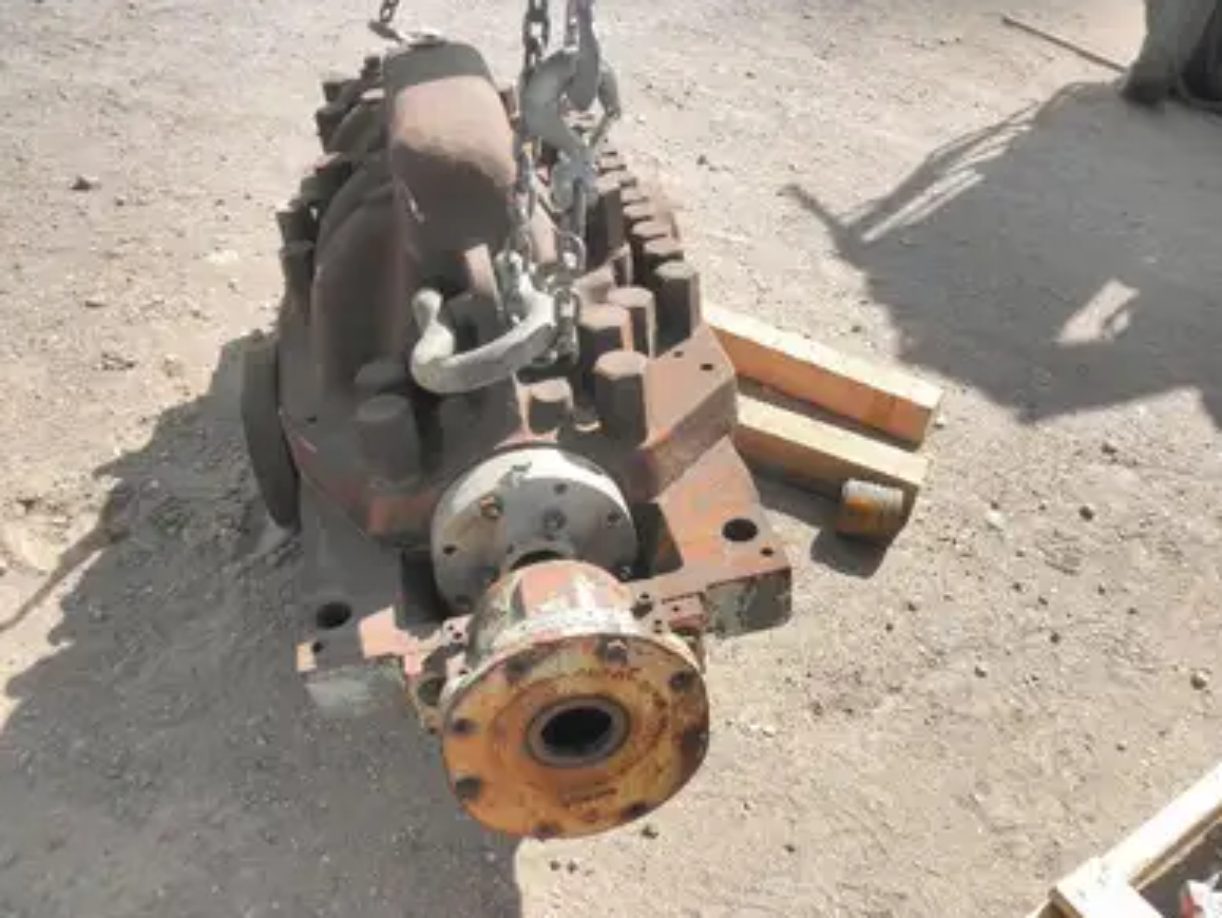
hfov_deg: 61.6
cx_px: 608
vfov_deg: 48.3
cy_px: 459
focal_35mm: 29
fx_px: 1024
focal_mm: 5
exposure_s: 1/60
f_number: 8.5
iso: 64
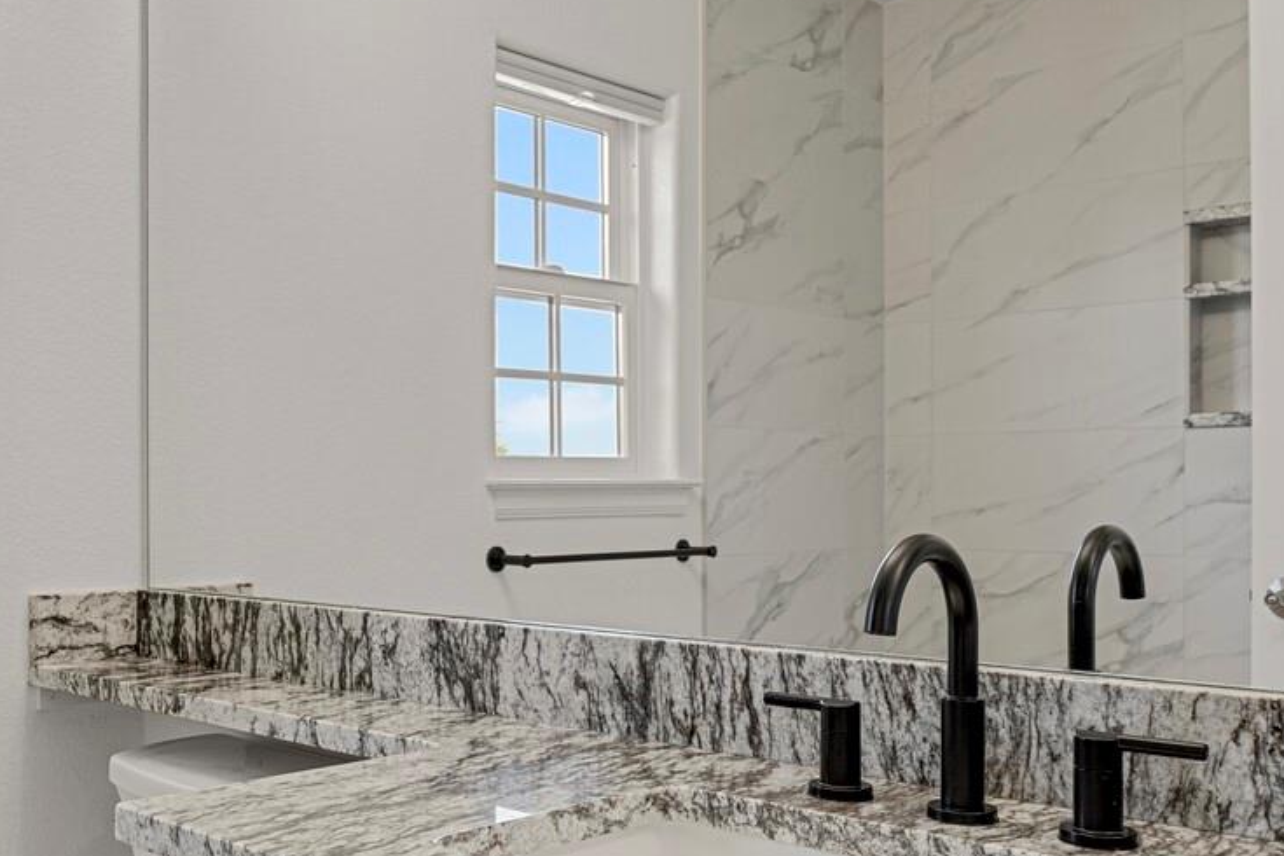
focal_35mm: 37
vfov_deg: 35.9
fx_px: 1320
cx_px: 371
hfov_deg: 50.4
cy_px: 486
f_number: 8
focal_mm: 17
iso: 250
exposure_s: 1.3
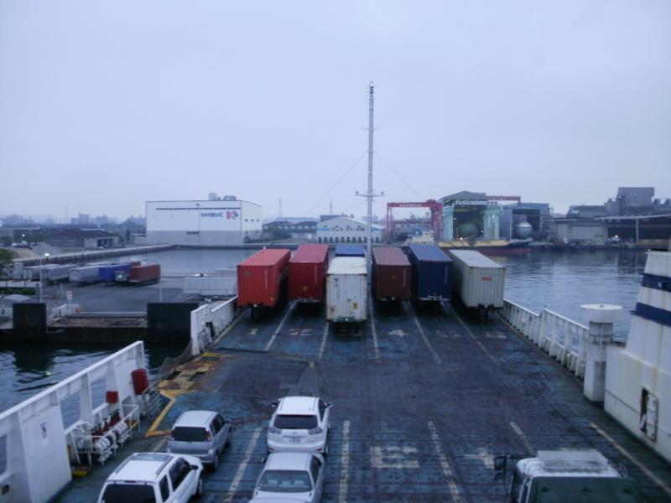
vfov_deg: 39.7
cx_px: 336
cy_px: 252
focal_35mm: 36
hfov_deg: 51.4
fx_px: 698
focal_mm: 6.3
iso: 200
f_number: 3.5
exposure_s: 1/20
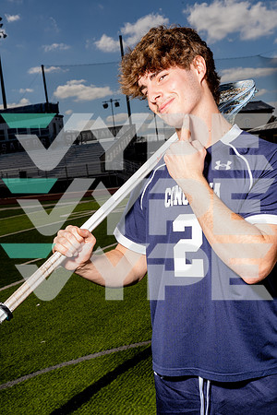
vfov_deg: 39.6
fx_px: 577
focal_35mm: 50
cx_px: 138
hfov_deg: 27.0
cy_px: 208
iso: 100
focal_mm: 50
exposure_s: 1/250
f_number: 14
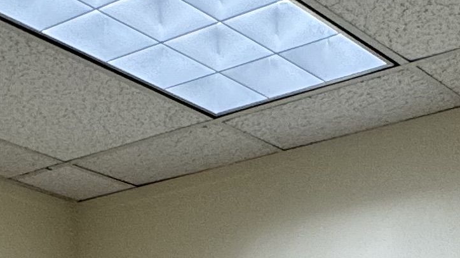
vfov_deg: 10.8
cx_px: 290
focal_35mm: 85
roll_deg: -1.2
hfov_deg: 24.9
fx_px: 1037
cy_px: 719
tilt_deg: -12.3
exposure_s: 1/120
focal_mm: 2.22
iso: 160
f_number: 2.2
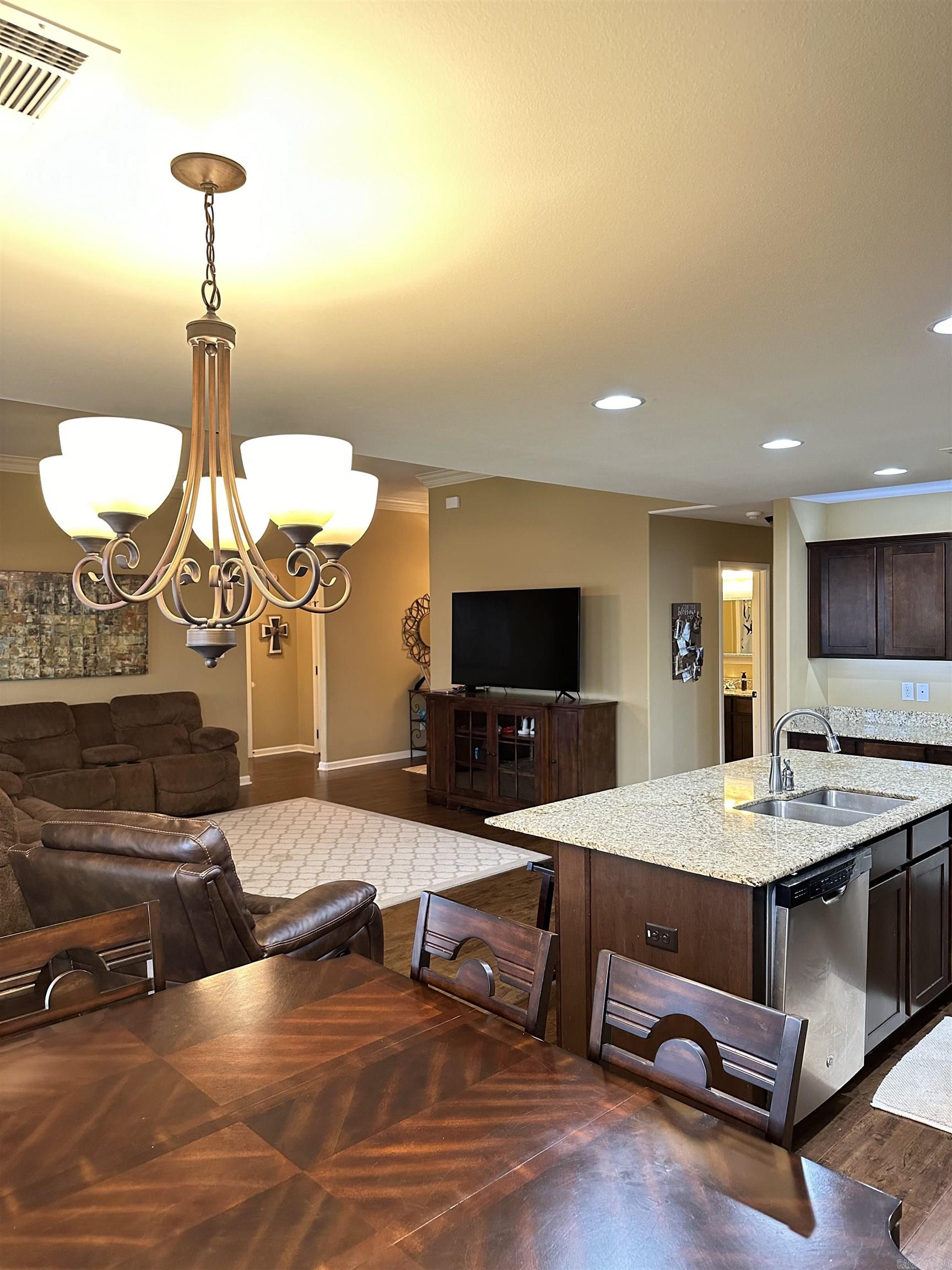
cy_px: 635
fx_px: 880
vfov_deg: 71.6
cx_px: 476
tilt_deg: -1.9
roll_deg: -0.4
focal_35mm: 24
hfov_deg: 56.8
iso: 400
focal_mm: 6.86
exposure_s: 1/60
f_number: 1.78
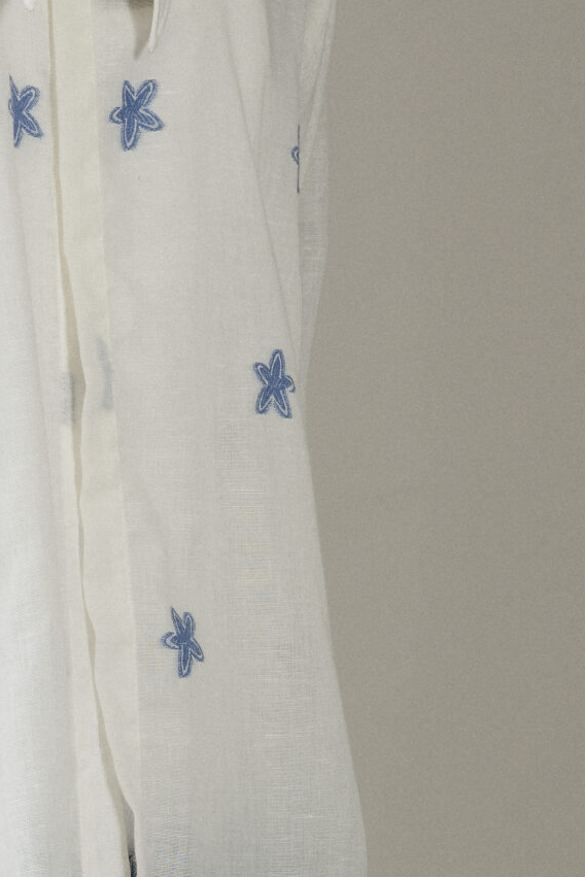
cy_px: 443
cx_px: -85
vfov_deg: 6.5
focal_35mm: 316
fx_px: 7696
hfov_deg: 4.3
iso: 200
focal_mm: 105
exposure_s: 1/160
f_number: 11
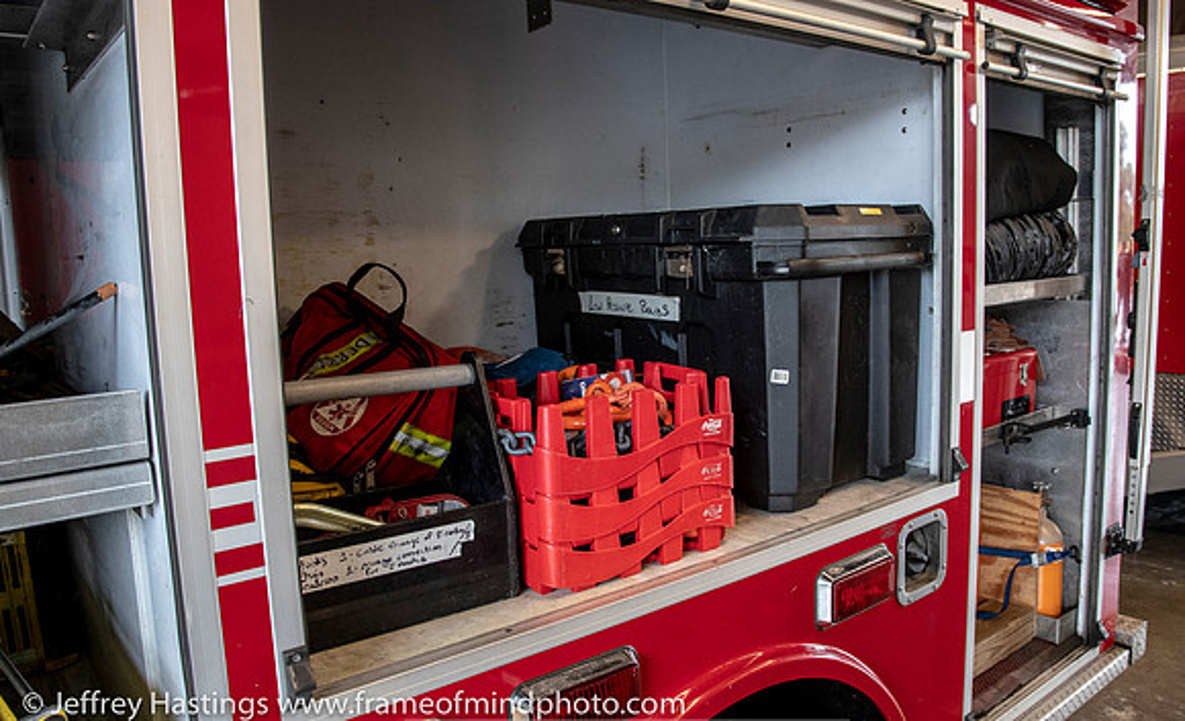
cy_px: 359
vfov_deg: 45.0
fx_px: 871
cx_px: 631
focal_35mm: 27
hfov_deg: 68.4
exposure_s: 1/100
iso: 2000
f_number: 4
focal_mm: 16
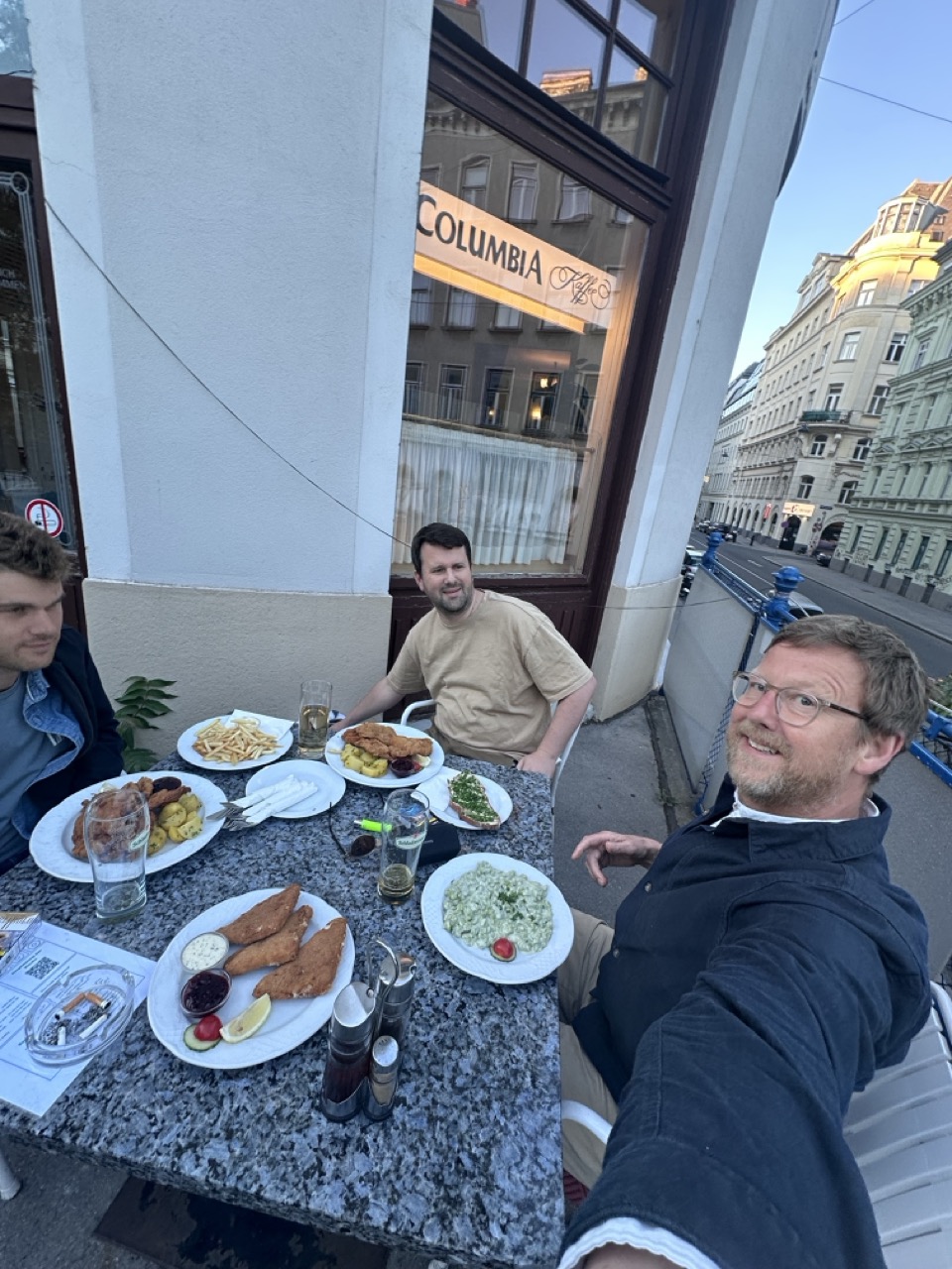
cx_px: 476
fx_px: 513
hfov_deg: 85.7
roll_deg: -10.7
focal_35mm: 14
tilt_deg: -15.5
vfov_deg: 102.1
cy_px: 634
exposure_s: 1/99
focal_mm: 2.22
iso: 80
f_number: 2.2
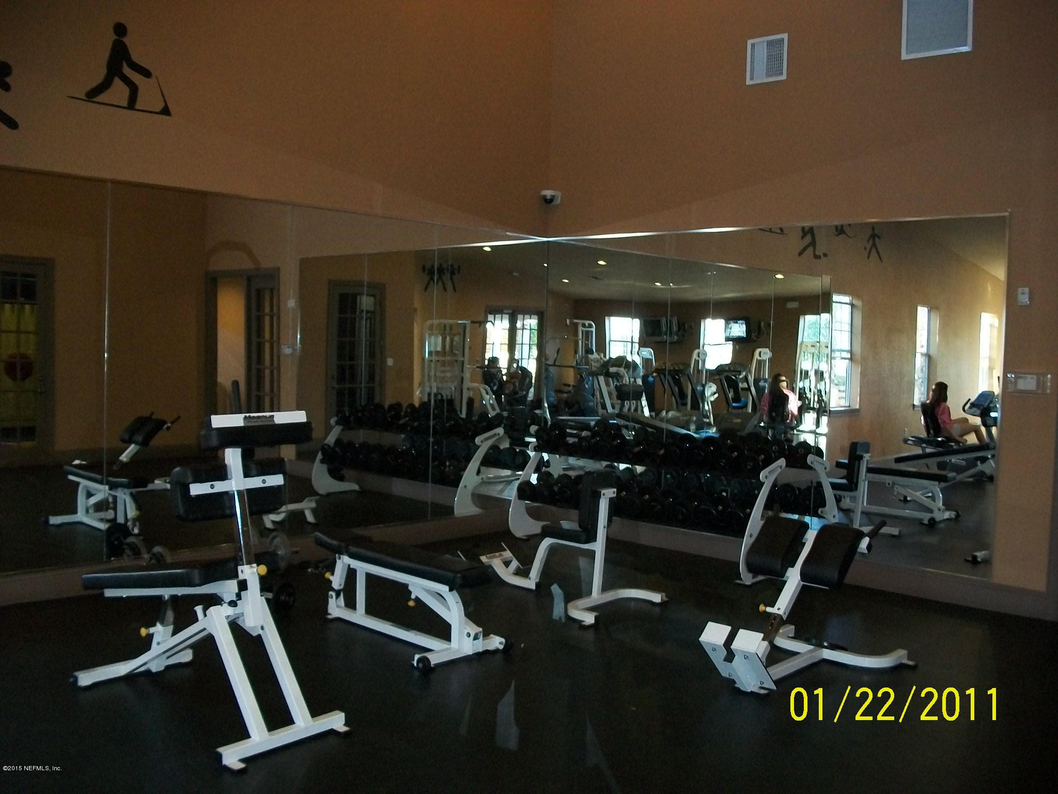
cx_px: 529
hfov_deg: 56.8
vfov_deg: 44.2
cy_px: 397
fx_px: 978
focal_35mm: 32
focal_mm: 5.7
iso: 240
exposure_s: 1/30
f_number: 2.9
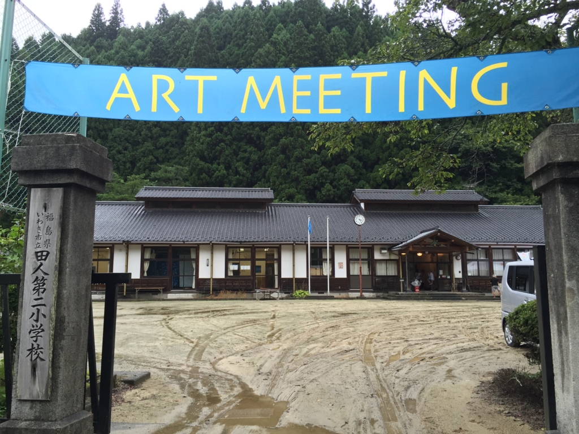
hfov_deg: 61.7
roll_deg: -0.6
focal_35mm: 29
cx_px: 290
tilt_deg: +7.3
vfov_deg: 48.2
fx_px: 485
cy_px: 217
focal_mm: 4.15
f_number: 2.2
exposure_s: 1/120
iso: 50
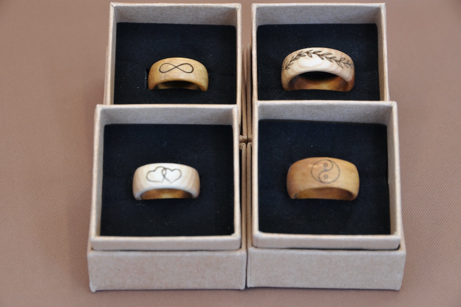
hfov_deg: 17.1
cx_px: 230
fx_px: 1535
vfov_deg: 11.4
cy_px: 154
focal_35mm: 120
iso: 200
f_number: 9
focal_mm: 80
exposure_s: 1/20
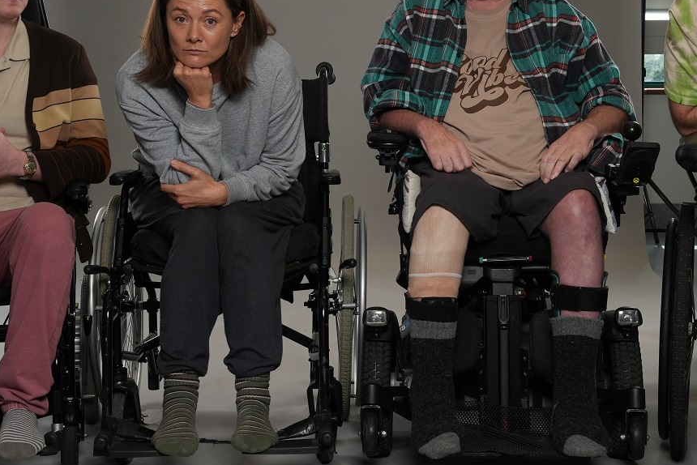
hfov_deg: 29.6
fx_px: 1317
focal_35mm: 68
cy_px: 156
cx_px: 372
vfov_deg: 20.0
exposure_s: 1/160
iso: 500
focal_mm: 39
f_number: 10
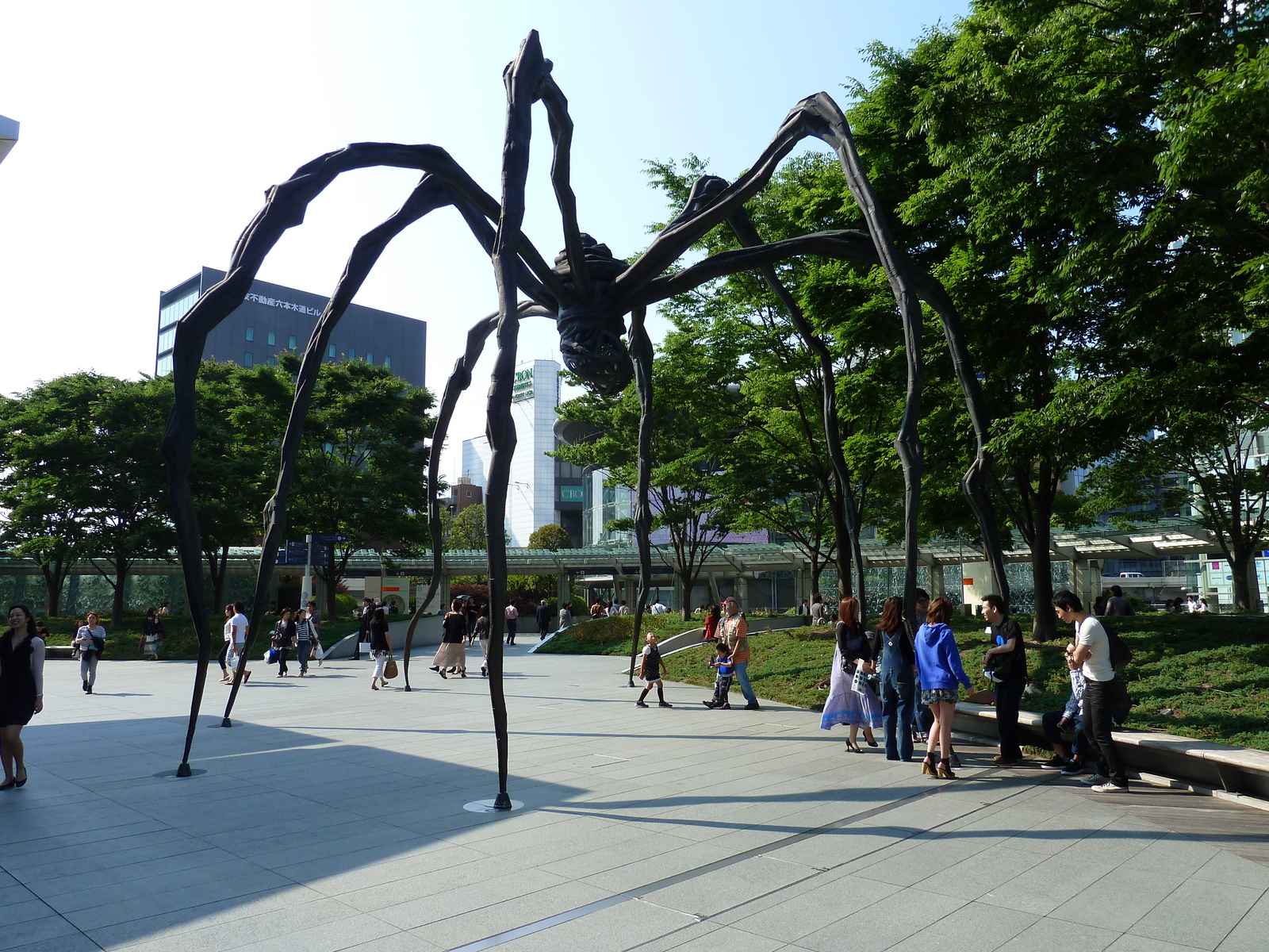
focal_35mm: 25
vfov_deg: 54.9
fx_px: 916
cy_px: 476
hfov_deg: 69.4
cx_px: 634
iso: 80
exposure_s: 1/400
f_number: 4
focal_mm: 4.1
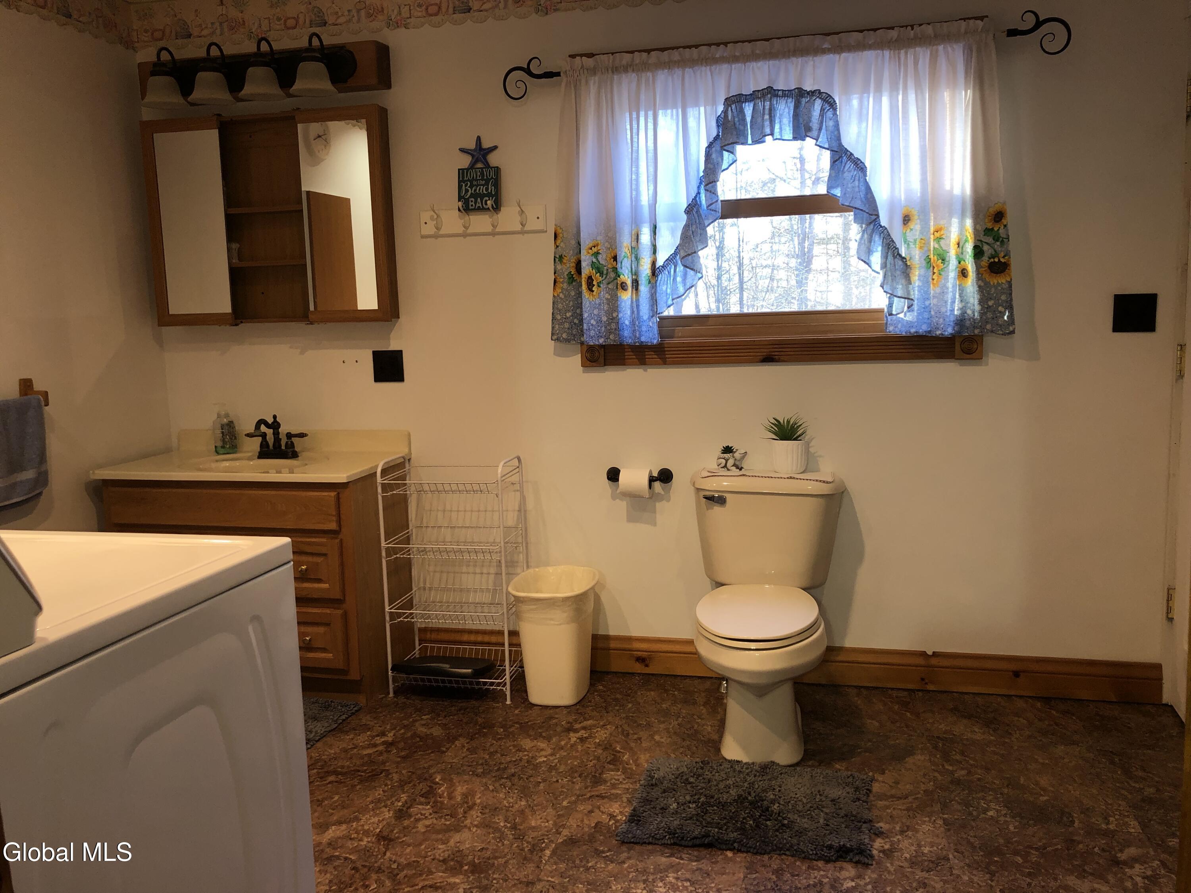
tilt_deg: -5.5
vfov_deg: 49.7
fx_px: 963
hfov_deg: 63.4
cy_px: 446
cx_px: 596
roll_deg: +1.6
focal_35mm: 28
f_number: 1.8
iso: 40
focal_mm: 3.99
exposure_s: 1/15
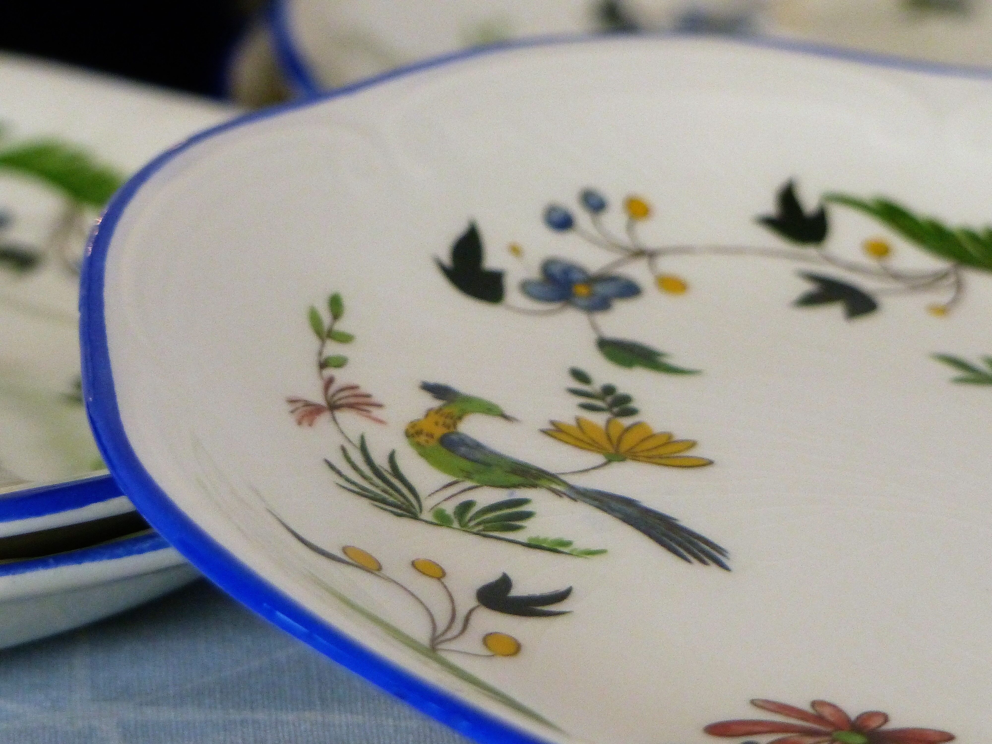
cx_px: 496
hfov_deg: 4.8
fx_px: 11721
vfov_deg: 3.6
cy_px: 372
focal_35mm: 409
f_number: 2.8
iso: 400
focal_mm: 67
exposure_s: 1/100
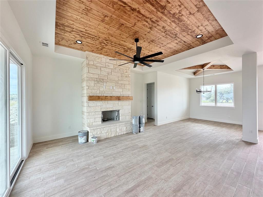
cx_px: 132
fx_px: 106
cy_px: 98
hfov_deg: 102.1
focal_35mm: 14
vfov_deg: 85.7
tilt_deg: +0.8
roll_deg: -0.2
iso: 80
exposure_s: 1/121
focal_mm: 2.22
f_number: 2.2
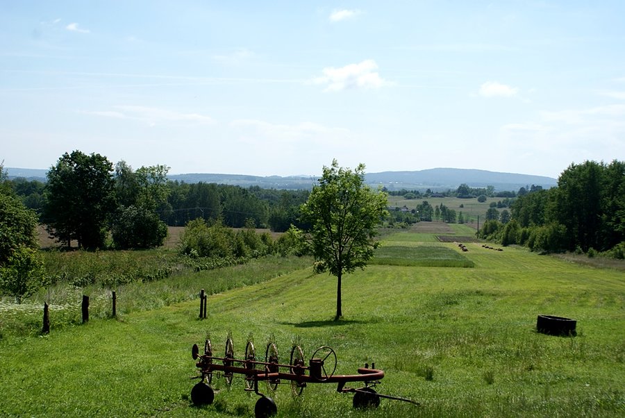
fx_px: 912
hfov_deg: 37.8
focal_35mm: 52
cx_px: 312
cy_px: 209
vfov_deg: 25.8
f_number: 9
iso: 100
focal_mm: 35
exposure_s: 1/320
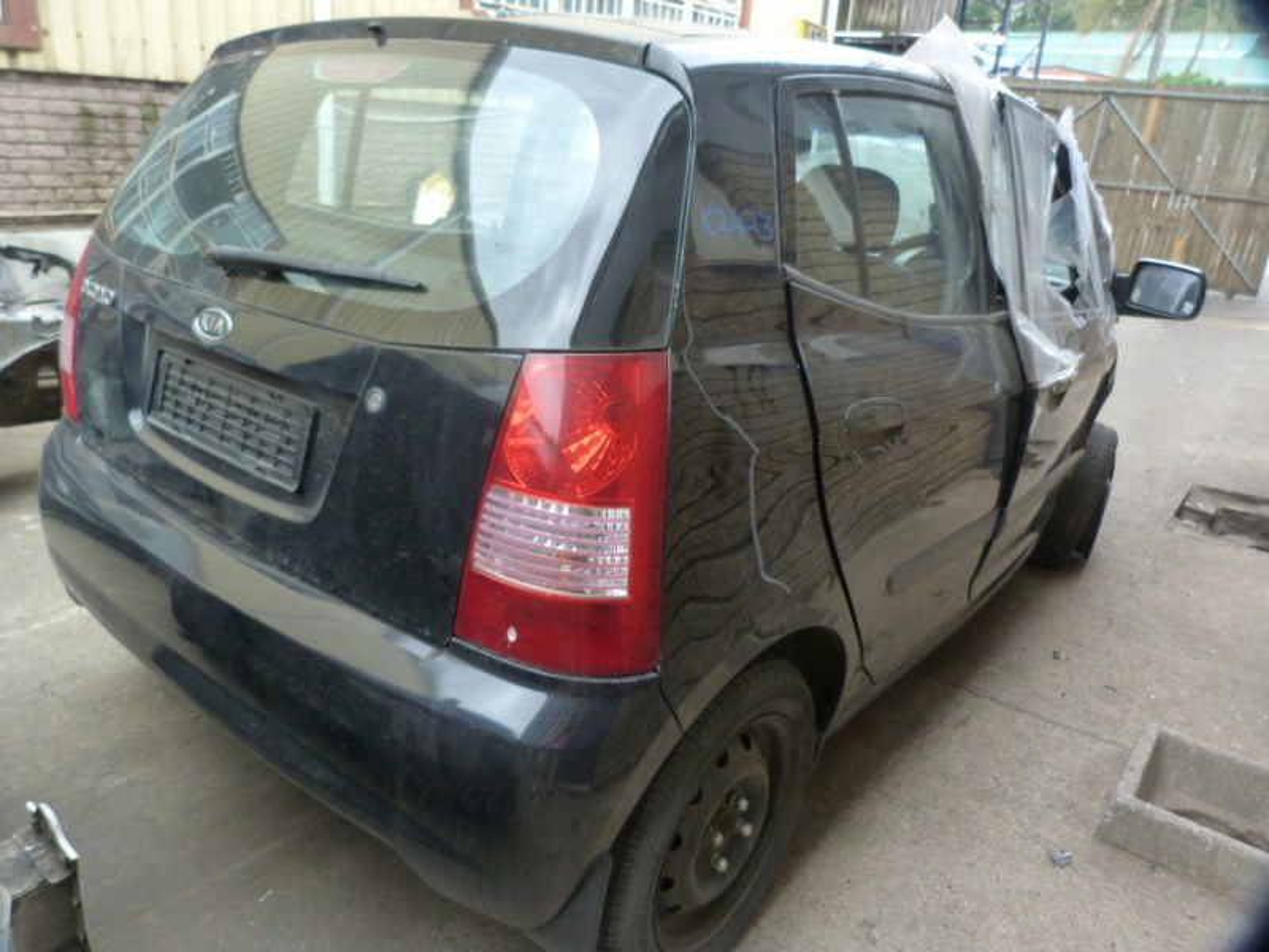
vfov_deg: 54.9
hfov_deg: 69.4
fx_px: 916
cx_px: 634
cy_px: 476
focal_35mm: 25
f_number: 2.8
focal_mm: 4.5
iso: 200
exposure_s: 1/60
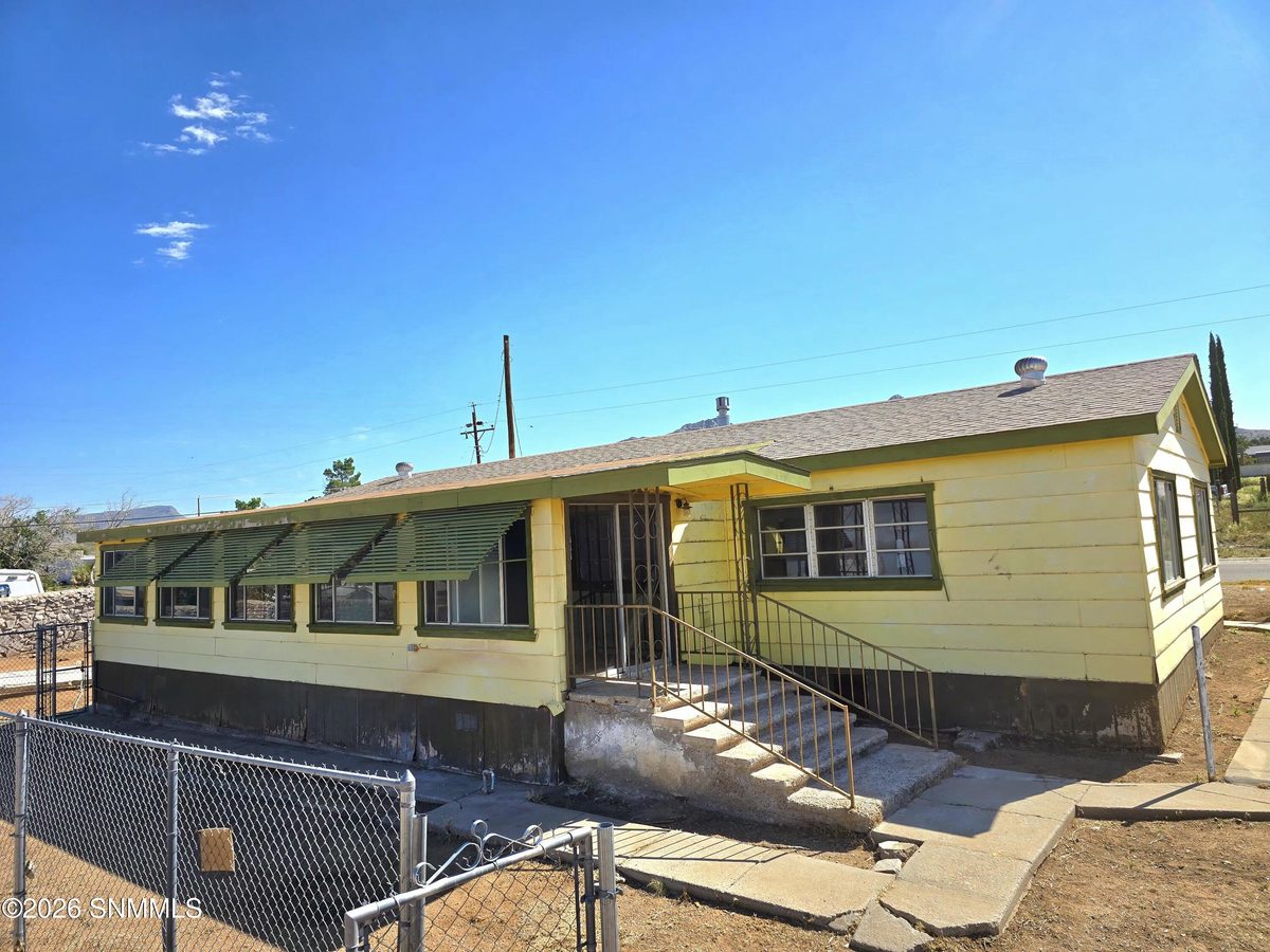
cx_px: 635
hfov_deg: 73.9
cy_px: 476
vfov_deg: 58.9
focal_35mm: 23
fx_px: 844
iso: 12
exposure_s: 1/909
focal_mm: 6.3
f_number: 1.7
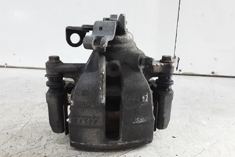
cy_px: 86
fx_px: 189
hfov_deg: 63.7
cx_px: 117
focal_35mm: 29
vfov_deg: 44.9
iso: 125
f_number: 1.9
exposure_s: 1/33
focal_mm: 2.91
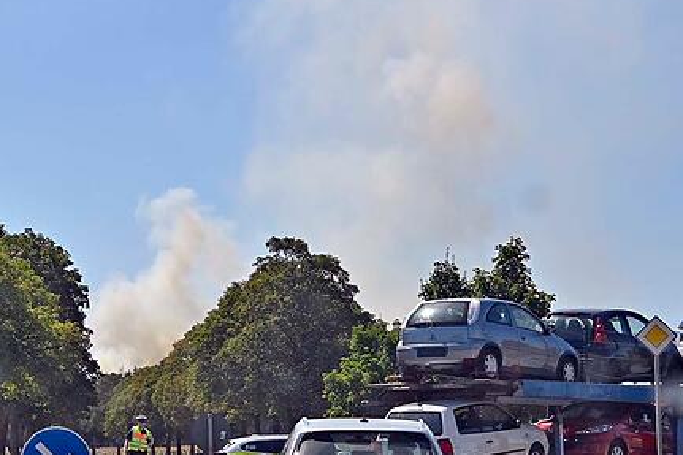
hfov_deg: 24.6
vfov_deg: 16.6
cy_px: 247
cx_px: 227
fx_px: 1555
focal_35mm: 82
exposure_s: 1/1250
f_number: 9
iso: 400
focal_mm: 58
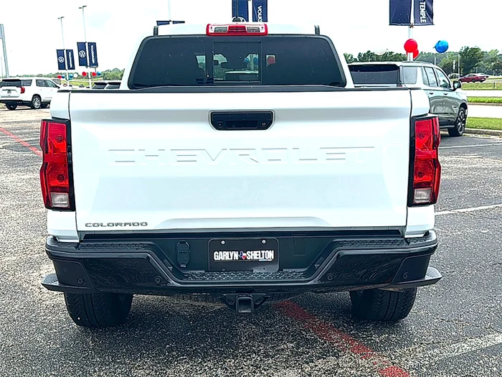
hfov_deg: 52.6
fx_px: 508
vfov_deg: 40.7
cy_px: 188
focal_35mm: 35
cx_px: 251
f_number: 1.78
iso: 80
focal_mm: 6.86
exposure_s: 1/3623
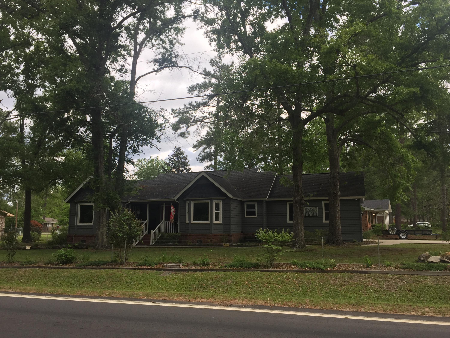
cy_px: 169
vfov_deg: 48.2
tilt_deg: +7.9
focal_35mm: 29
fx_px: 377
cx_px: 225
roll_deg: -0.4
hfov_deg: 61.7
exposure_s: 1/719
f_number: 2.2
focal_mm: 4.15
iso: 32
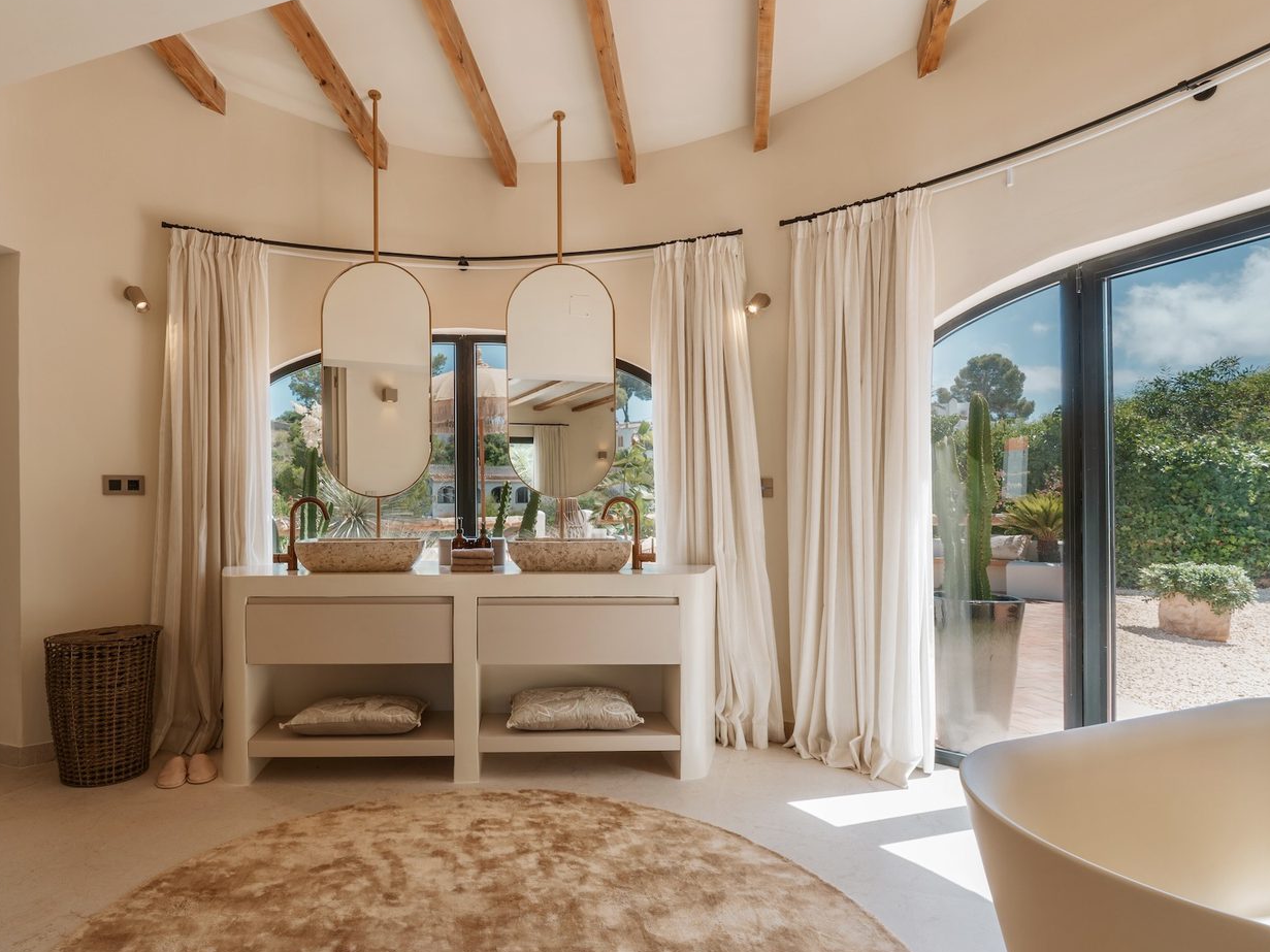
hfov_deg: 79.3
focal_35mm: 21
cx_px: 521
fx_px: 757
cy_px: 502
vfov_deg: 64.3
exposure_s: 1/125
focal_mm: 16.5
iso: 80
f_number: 10
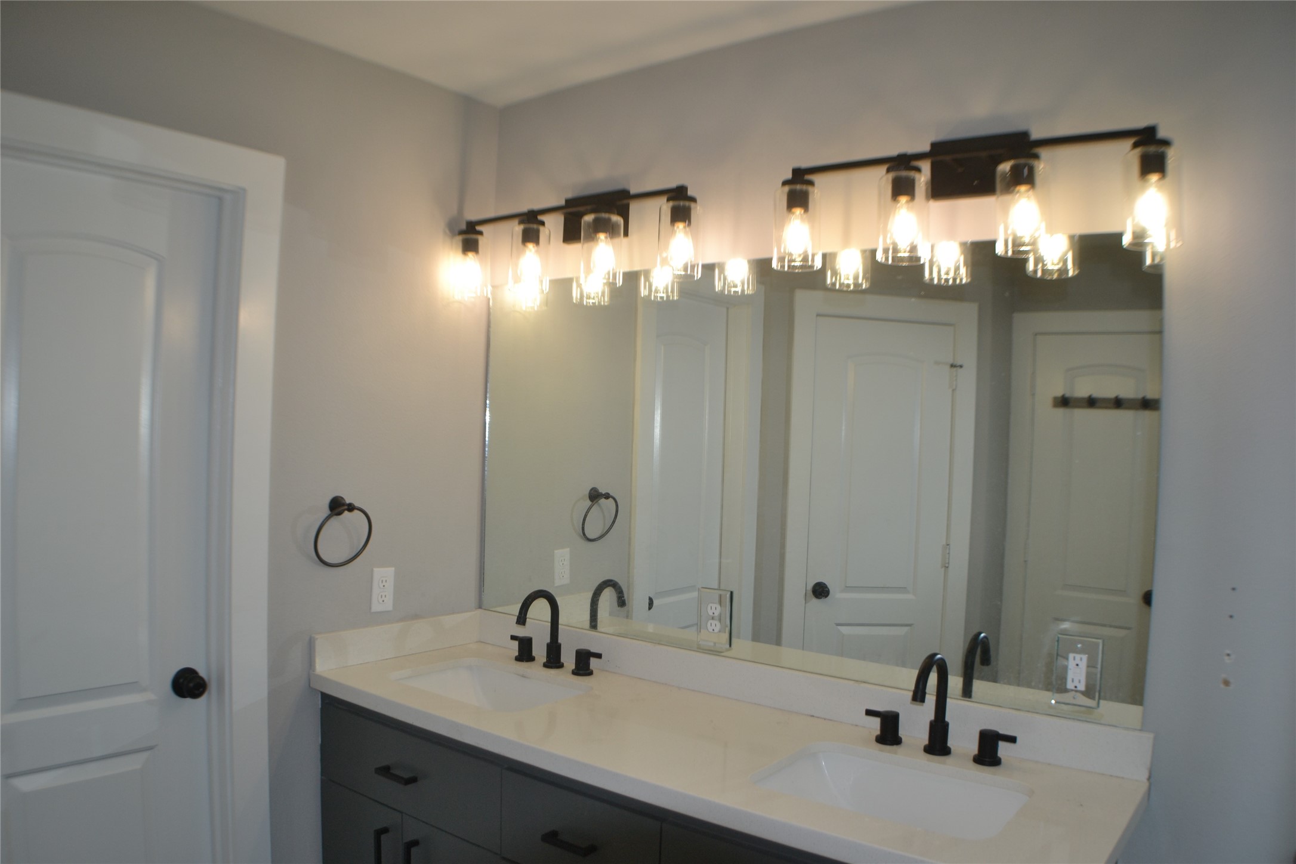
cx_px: 648
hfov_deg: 57.2
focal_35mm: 33
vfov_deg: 40.0
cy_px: 432
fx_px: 1188
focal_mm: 22
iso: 180
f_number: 4
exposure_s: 1/125
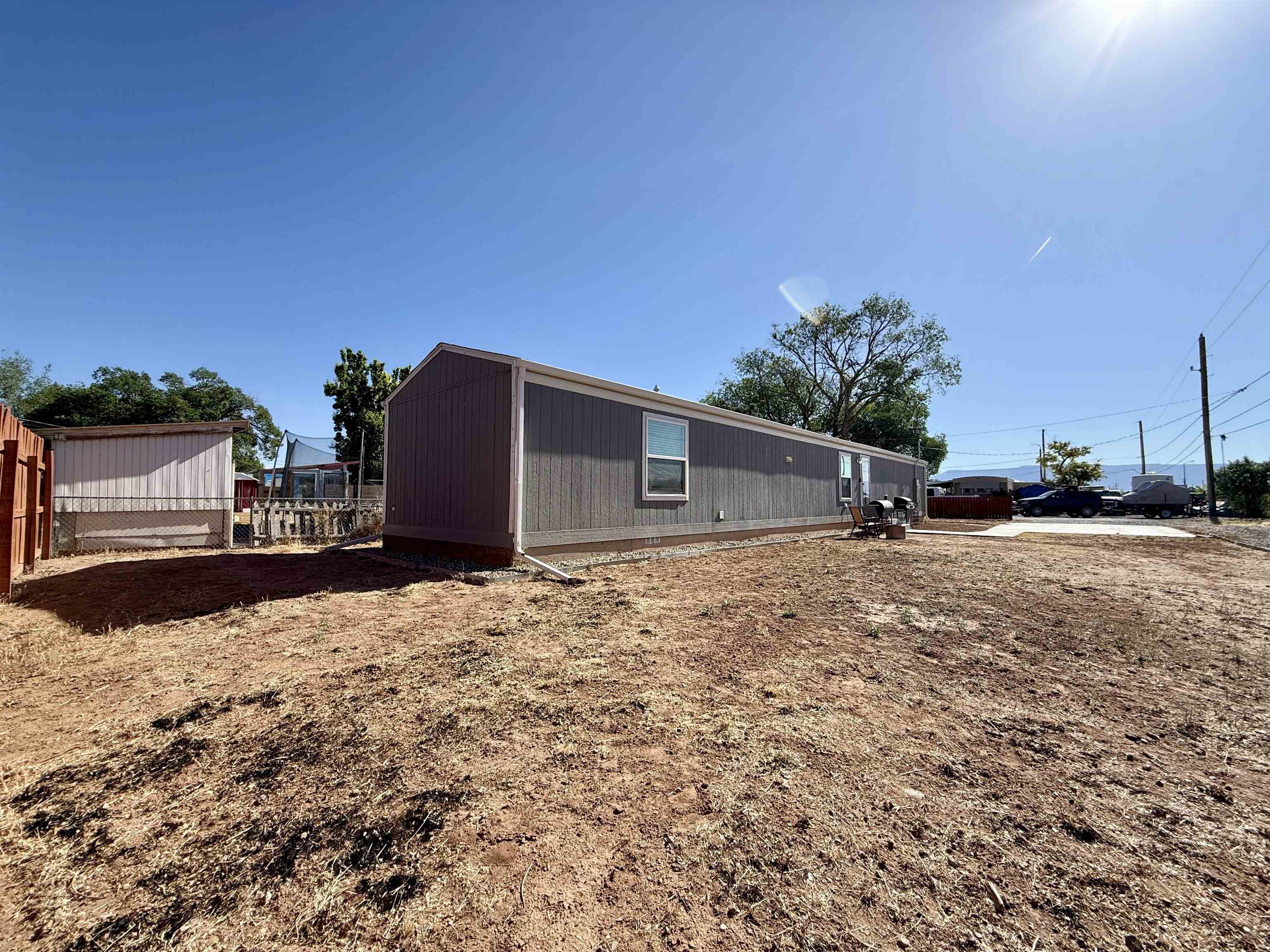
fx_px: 514
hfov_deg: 102.1
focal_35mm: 14
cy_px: 476
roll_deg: -0.3
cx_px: 635
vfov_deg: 85.7
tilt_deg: +3.5
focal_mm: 2.22
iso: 50
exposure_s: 1/1745
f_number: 2.2
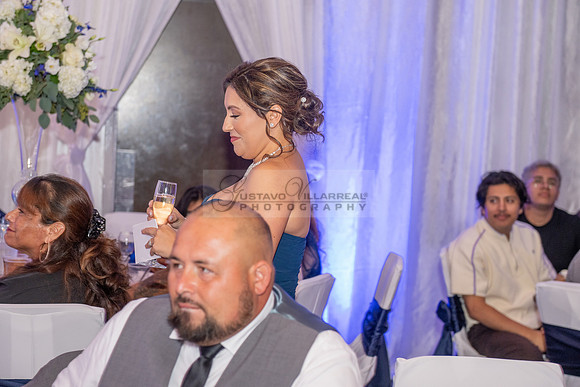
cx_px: 290
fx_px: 1128
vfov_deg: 19.5
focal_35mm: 70
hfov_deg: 28.8
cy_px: 194
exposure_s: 1/200
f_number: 4
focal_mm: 70
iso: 1600
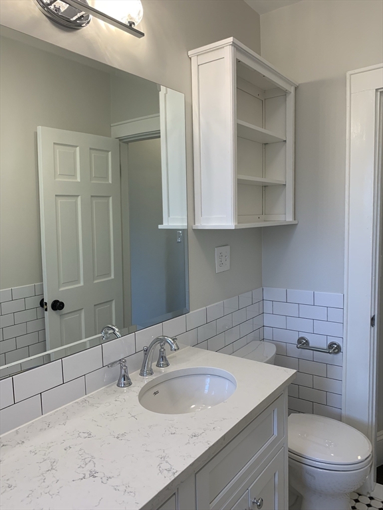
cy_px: 255
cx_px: 192
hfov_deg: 53.1
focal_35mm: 26
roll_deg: +1.4
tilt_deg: -5.3
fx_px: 384
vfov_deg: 67.3
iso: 80
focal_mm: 4.25
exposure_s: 1/120
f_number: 1.8
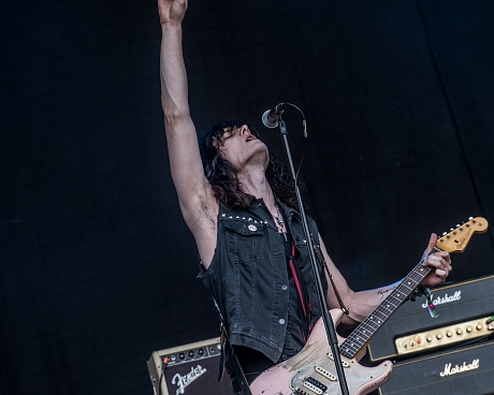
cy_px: 195
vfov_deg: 5.3
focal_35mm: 294
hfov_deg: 6.6
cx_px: 357
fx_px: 4298
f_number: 8
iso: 320
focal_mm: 200
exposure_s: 1/100
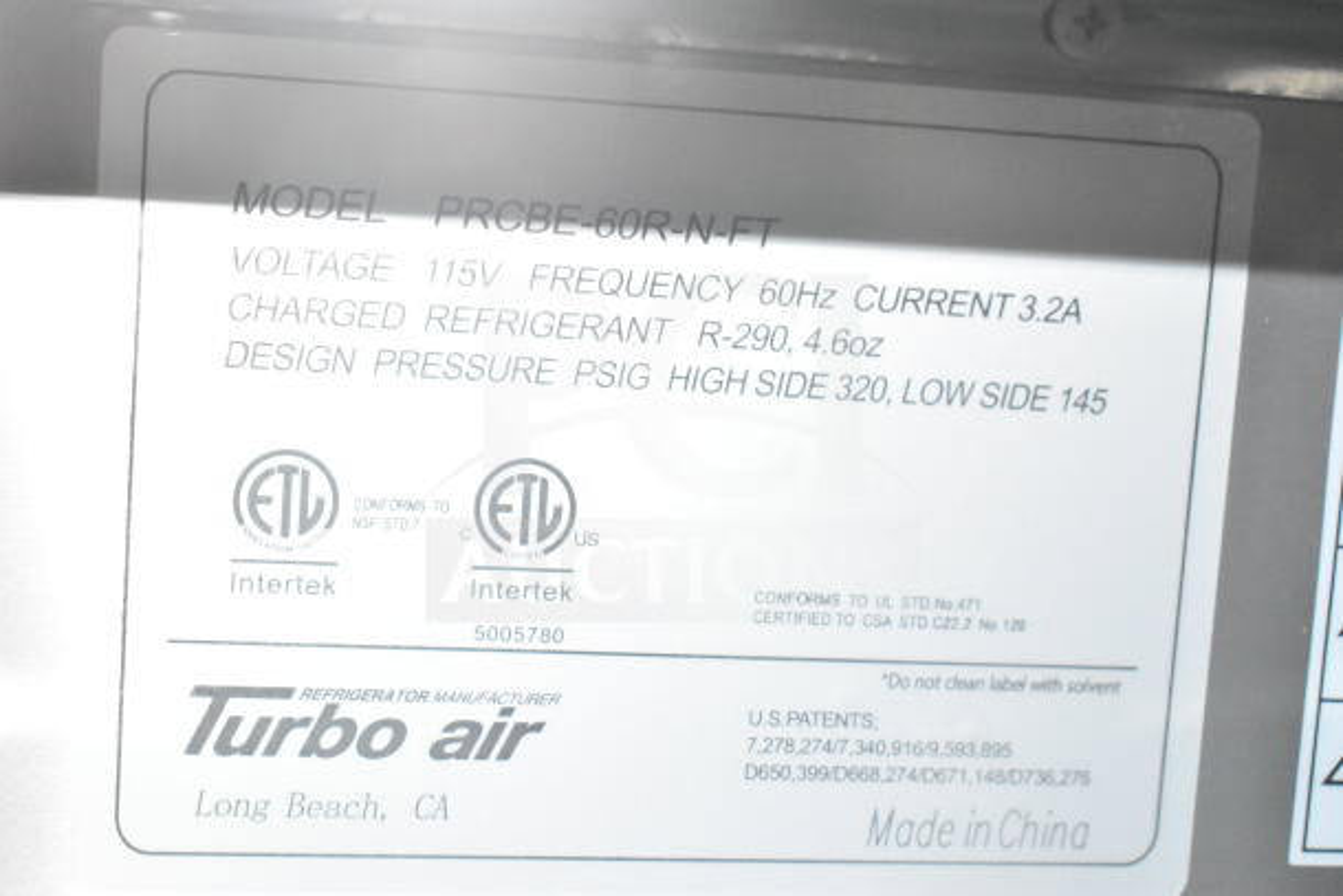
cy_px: 448
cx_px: 672
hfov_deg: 33.4
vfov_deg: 22.6
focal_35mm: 60
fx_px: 2239
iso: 7200
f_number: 11
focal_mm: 40
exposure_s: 1/60
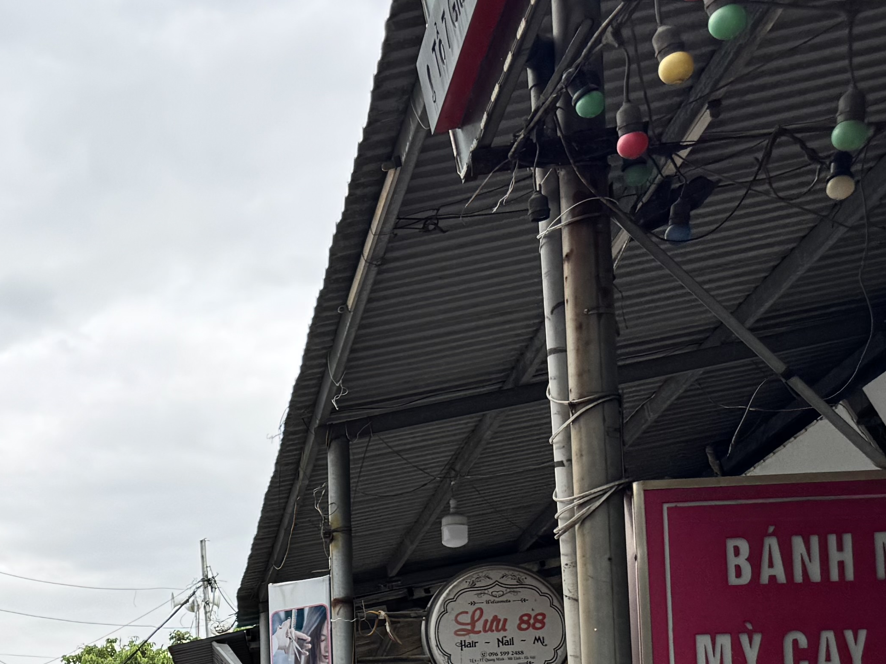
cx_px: -258
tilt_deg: +5.5
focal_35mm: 66
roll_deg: +0.1
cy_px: 745
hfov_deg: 25.4
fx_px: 1689
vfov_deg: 21.1
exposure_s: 1/1339
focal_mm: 6.76
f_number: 1.78
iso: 80
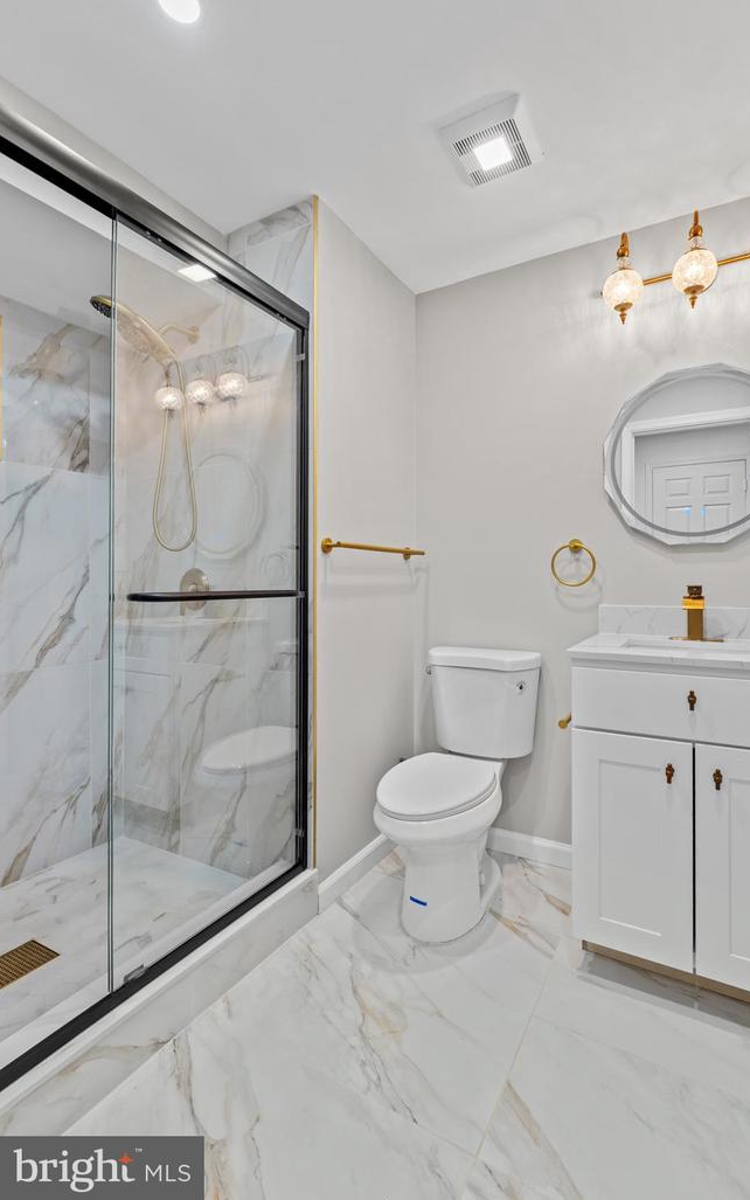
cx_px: 419
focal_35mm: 15
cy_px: 573
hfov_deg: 74.5
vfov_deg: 101.4
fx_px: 490
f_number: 8
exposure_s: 1/1.67
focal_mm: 14
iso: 100
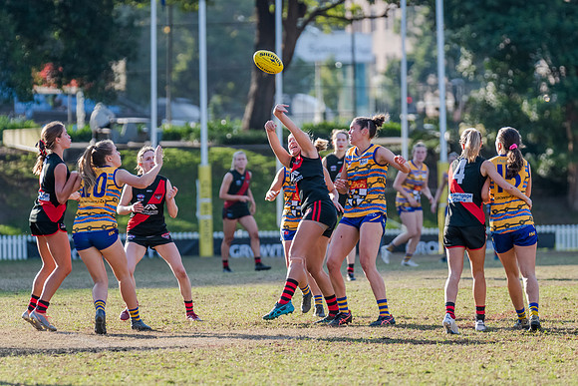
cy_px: 157
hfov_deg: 6.4
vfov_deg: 4.3
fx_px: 5141
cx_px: 314
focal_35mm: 320
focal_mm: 270
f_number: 4.5
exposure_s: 1/1600
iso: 800
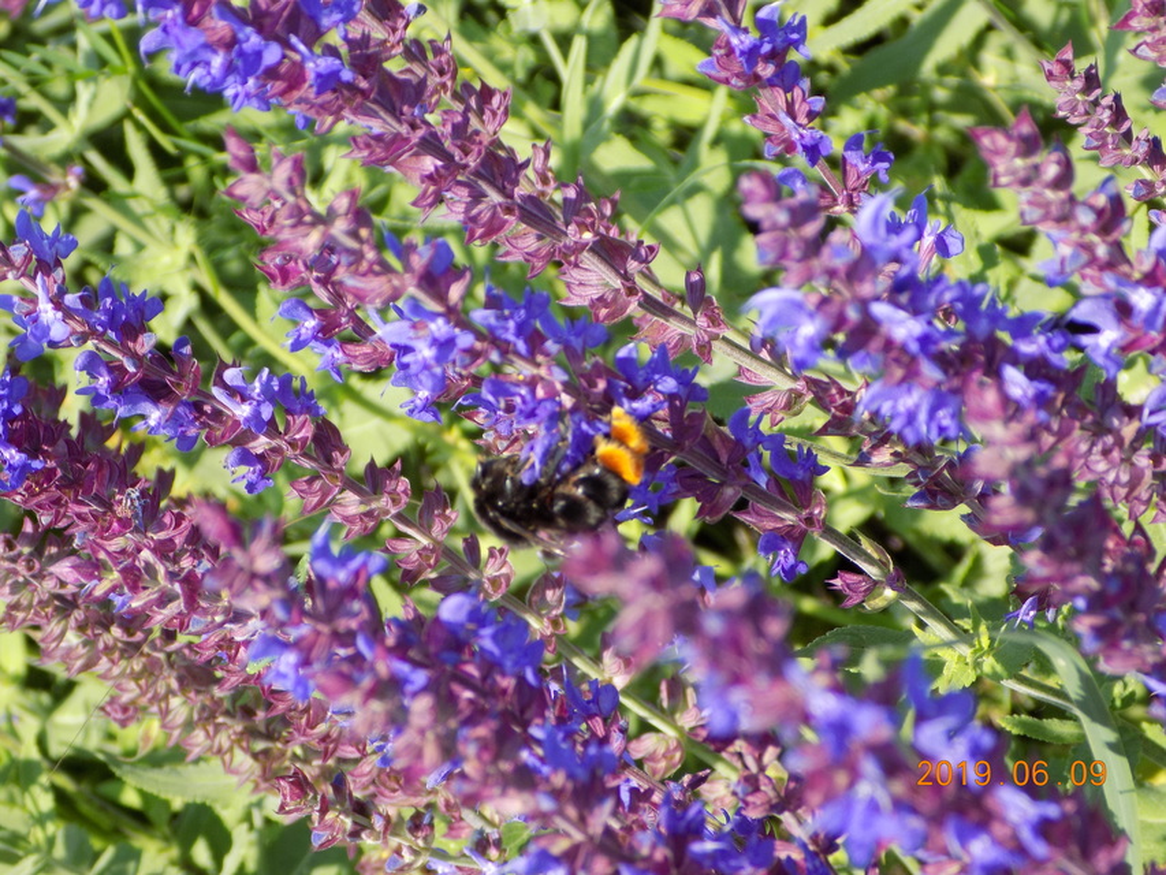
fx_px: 3975
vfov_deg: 12.6
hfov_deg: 16.7
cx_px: 583
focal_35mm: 118
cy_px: 438
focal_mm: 20.9
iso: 80
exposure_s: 1/160
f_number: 4.8
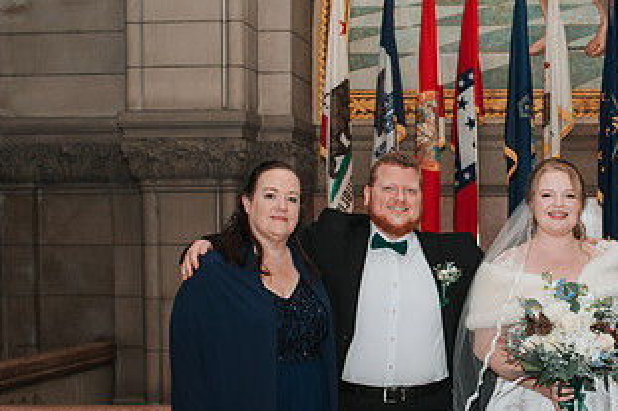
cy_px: 330
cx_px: 506
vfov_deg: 19.0
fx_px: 1218
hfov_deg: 27.8
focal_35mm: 71
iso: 1000
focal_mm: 35
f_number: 3.5
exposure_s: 1/200
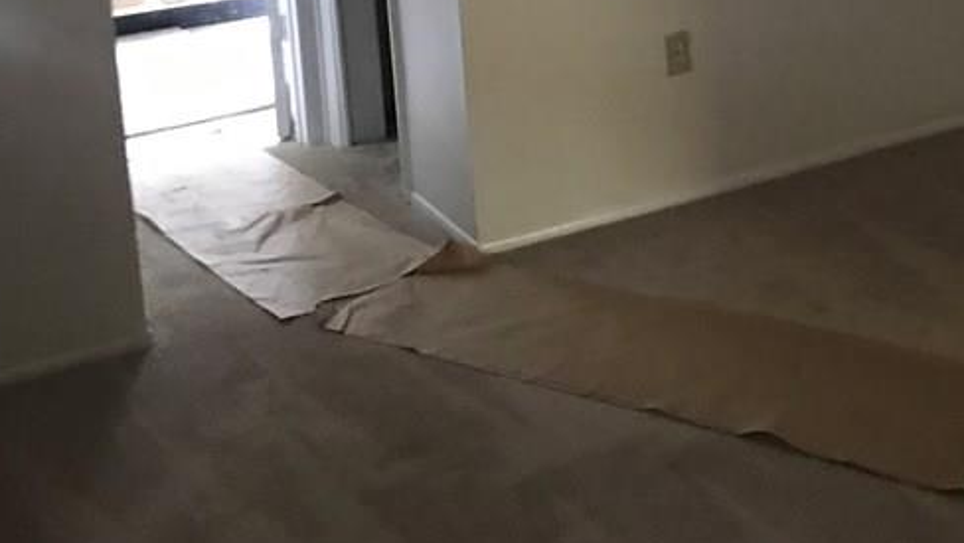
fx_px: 1637
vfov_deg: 17.7
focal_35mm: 64
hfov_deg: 30.4
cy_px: -158
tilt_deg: -8.8
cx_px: 980
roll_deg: +2.3
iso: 100
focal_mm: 3.99
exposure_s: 1/7
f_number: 1.8
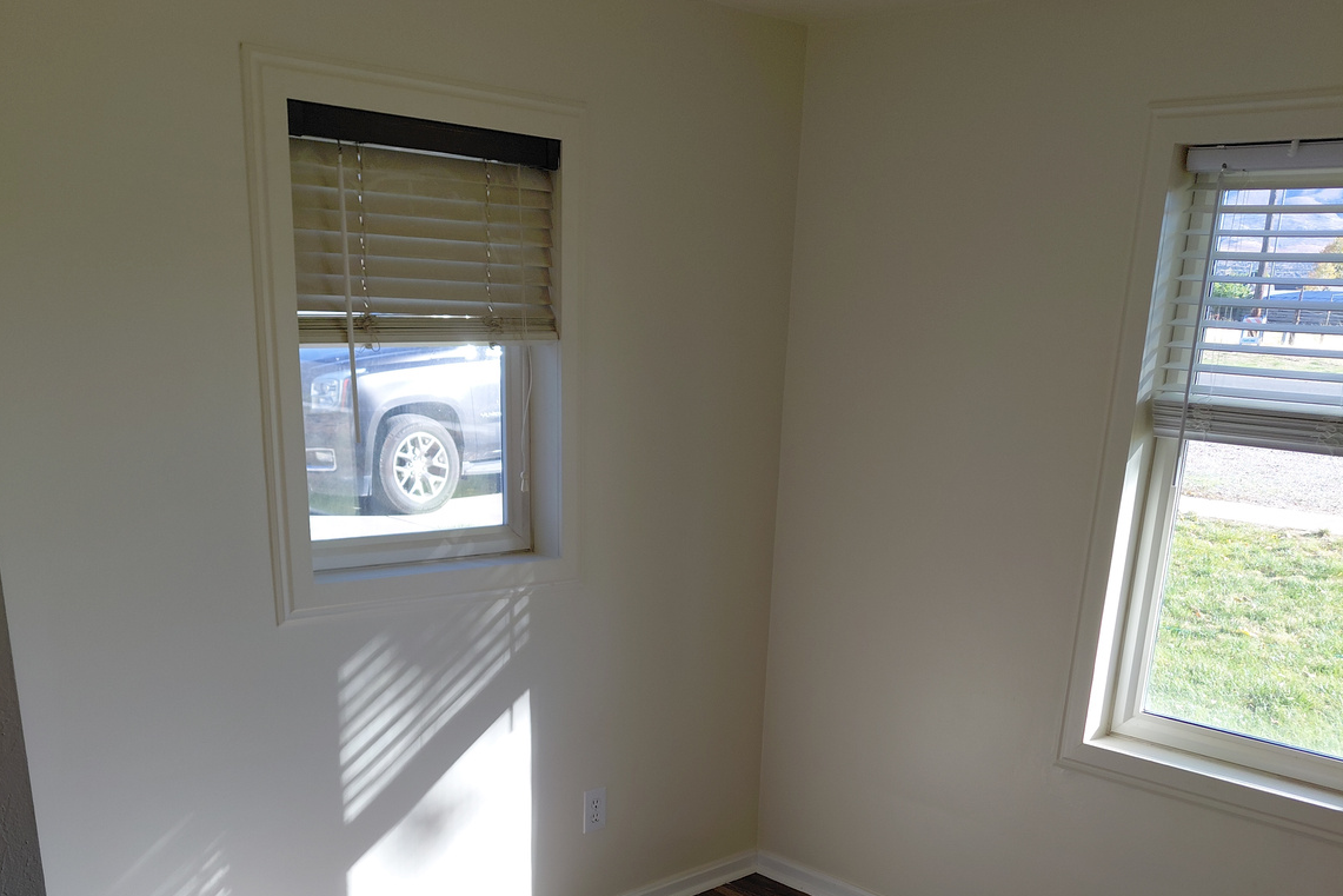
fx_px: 1306
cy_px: 819
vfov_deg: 35.5
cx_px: 673
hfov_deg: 54.4
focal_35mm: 35
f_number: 1.8
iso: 50
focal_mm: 4.69
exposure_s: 1/451
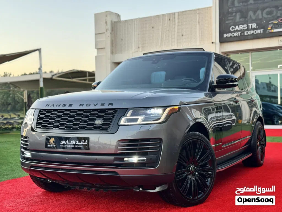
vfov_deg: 30.3
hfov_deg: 39.7
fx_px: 391
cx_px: 141
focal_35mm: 48
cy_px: 106
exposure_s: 1/101
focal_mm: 6.76
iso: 80
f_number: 1.78
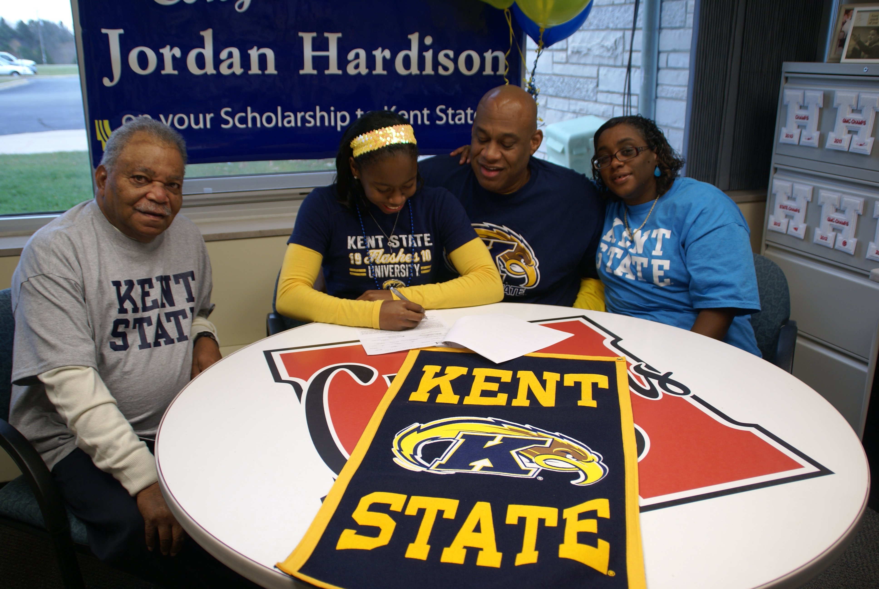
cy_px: 294
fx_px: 807
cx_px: 440
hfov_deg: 57.2
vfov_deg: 40.1
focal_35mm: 33
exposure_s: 1/30
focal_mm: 22
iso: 125
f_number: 3.5
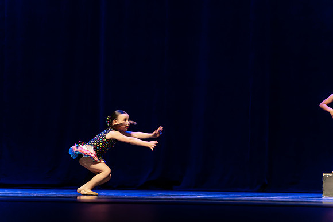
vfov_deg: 9.2
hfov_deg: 13.7
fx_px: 1388
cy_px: 111
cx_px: 166
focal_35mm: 150
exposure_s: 1/640
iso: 3200
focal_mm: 150
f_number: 2.8
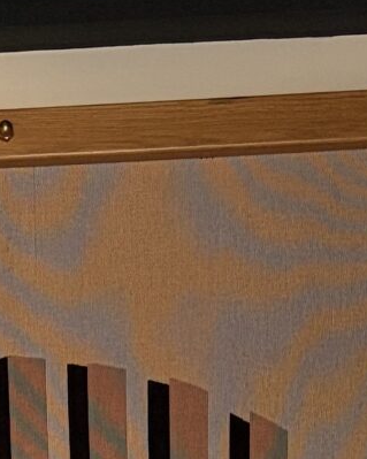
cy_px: 1425
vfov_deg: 9.2
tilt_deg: -8.2
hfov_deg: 9.4
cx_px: 15
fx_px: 2214
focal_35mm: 163
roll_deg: +1.8
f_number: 1.6
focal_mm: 5.96
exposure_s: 1/74
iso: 125
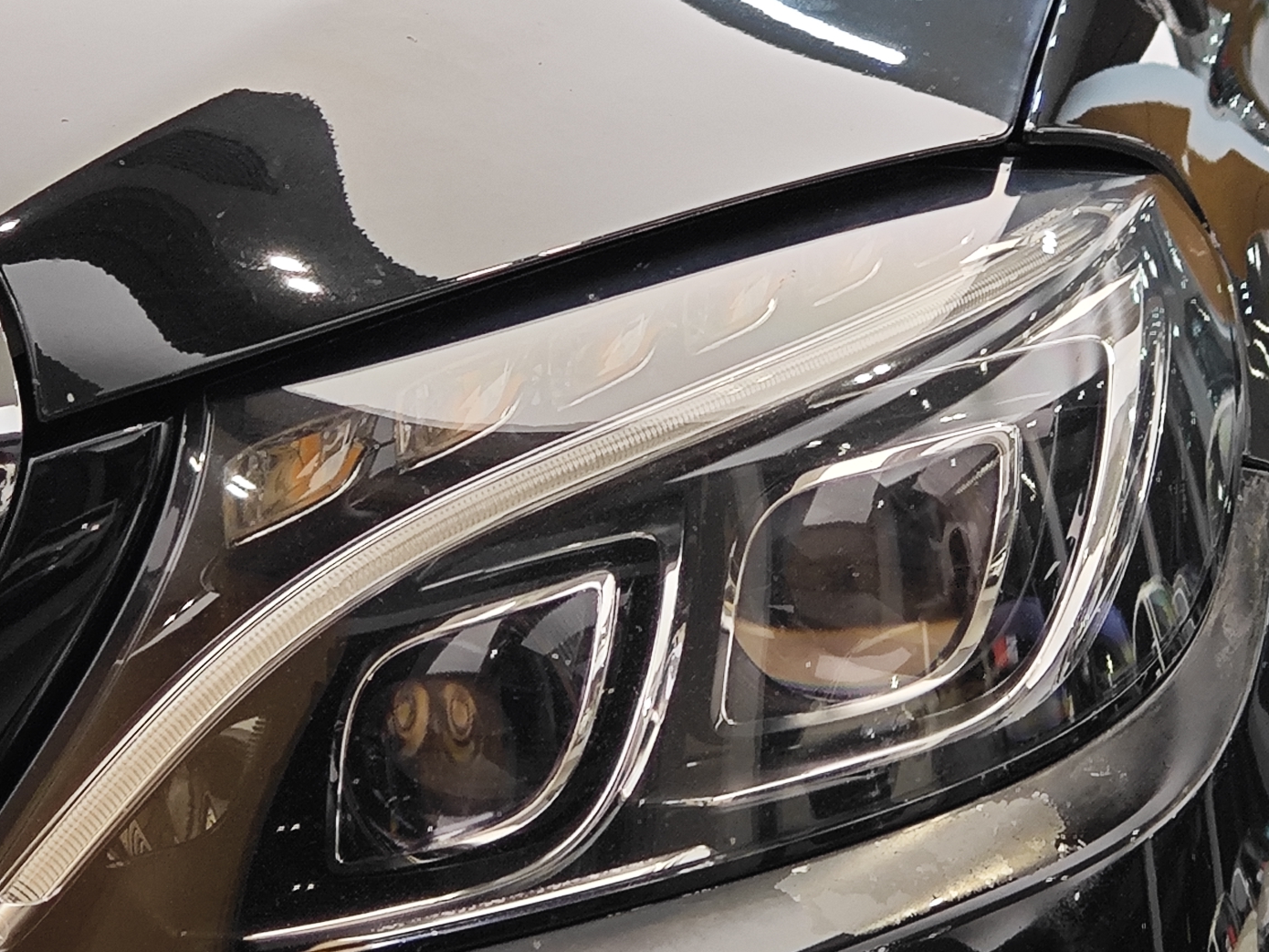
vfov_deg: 6.7
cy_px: 335
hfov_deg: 8.9
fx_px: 8103
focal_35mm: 221
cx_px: 832
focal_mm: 9.87
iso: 100
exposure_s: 1/100
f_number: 1.8
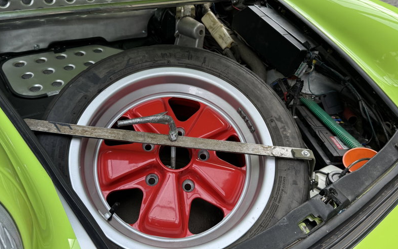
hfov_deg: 58.1
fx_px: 358
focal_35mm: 33
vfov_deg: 37.9
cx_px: 207
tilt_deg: -24.4
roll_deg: -2.6
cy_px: 81
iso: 64
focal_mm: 6.76
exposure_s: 1/209
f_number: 1.78
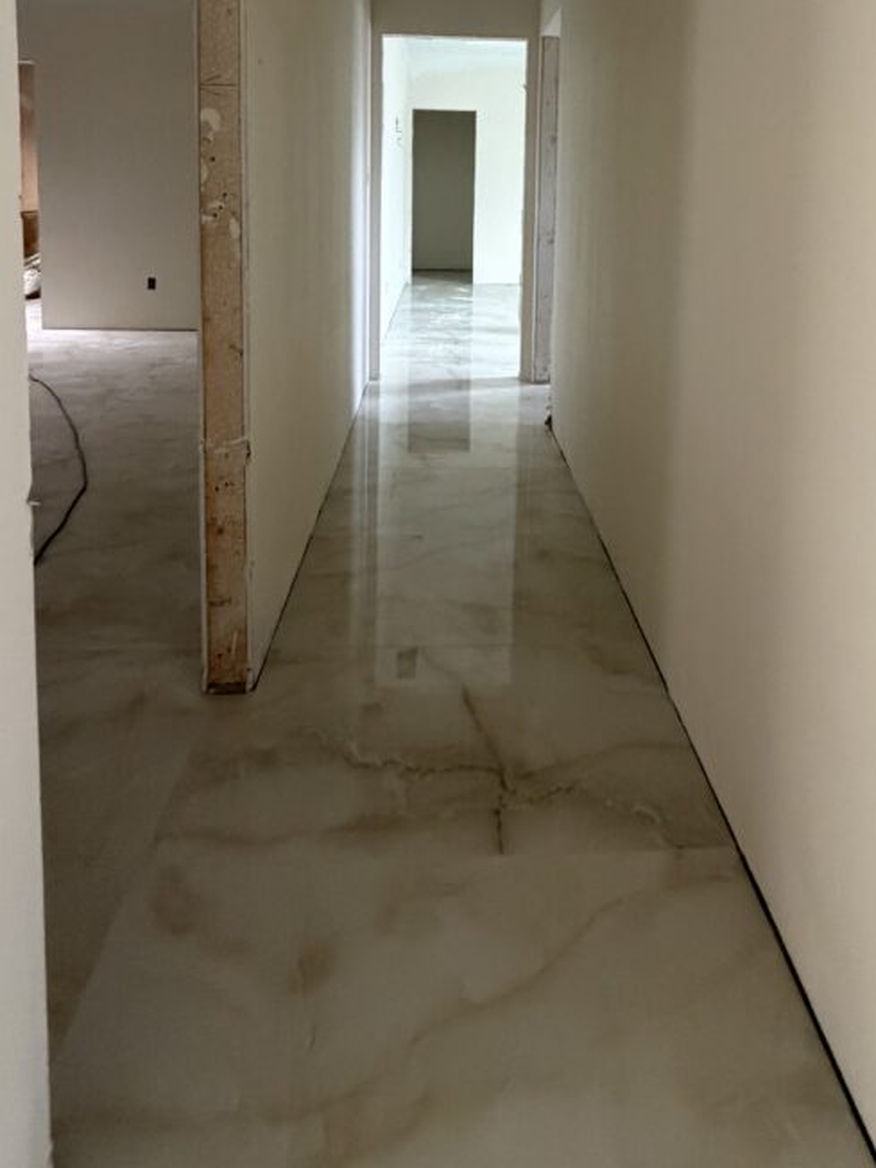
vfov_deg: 69.8
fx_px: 742
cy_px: 253
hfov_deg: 60.9
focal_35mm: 22
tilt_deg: -3.5
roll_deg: -1.3
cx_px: 487
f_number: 2.2
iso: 500
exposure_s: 1/60
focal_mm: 2.22
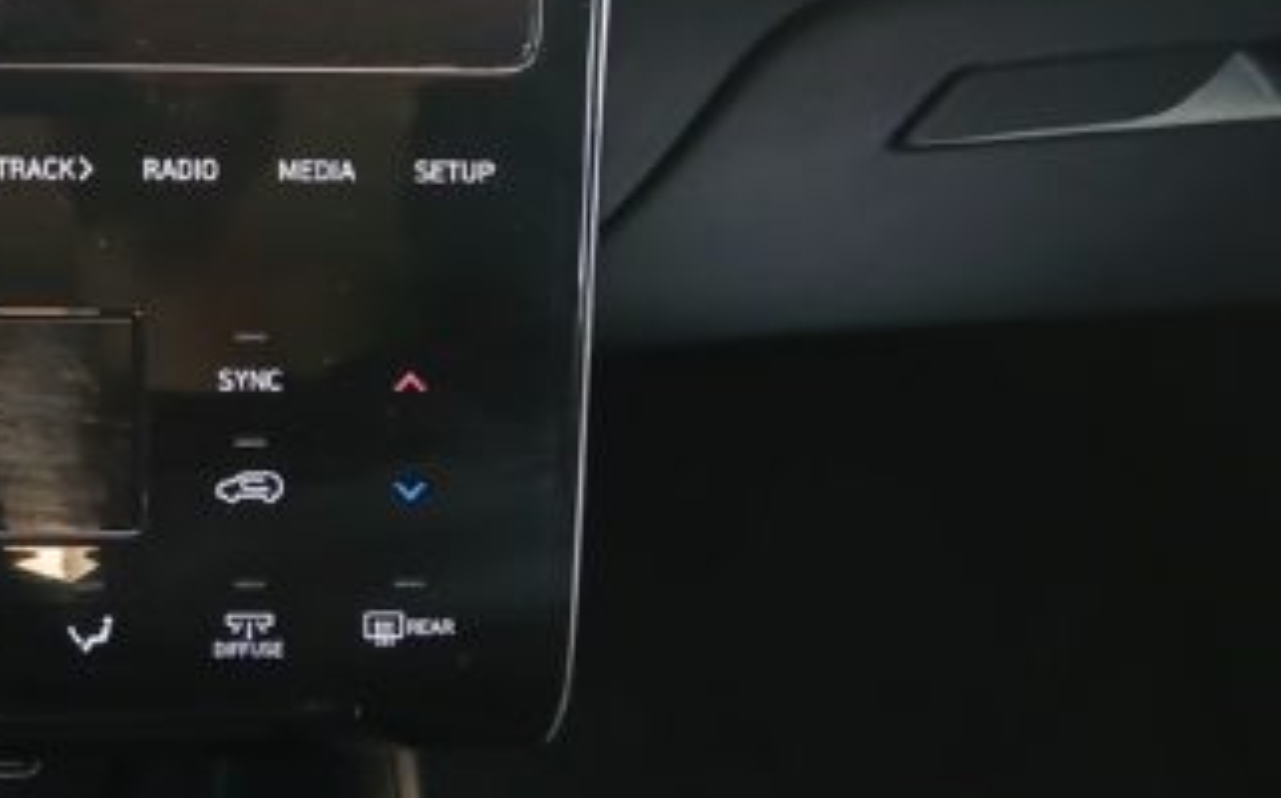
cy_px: -120
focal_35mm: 66
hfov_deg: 28.3
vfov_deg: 18.8
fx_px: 2302
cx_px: -124
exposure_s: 1/50
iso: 200
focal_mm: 3.98
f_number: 1.8
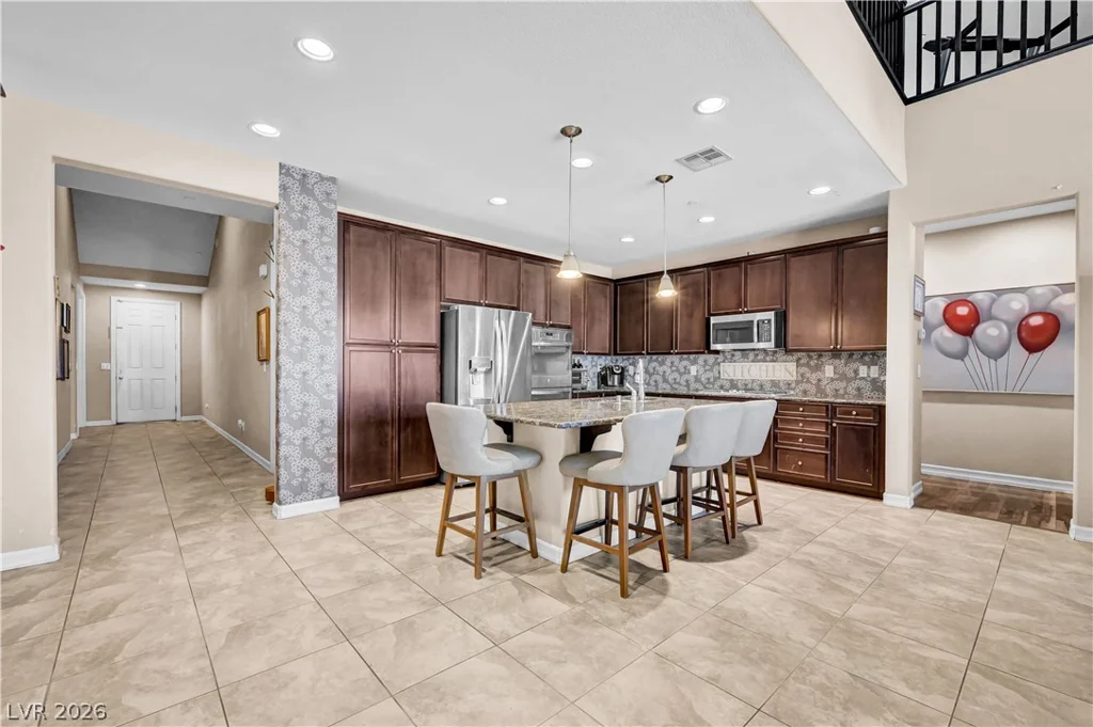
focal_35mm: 15
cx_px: 546
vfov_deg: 77.2
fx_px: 455
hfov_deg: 100.4
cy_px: 364
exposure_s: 1/15
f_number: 8
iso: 1000
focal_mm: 15
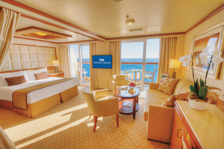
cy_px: 74
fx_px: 93
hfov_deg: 100.5
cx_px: 112
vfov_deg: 77.2
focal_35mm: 15
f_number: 16
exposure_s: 1/30
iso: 200
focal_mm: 10
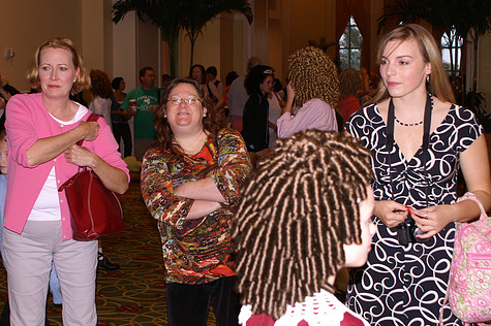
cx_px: 207
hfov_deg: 36.2
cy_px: 144
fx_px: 750
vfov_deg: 24.6
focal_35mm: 55
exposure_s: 1/60
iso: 400
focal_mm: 30
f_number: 5
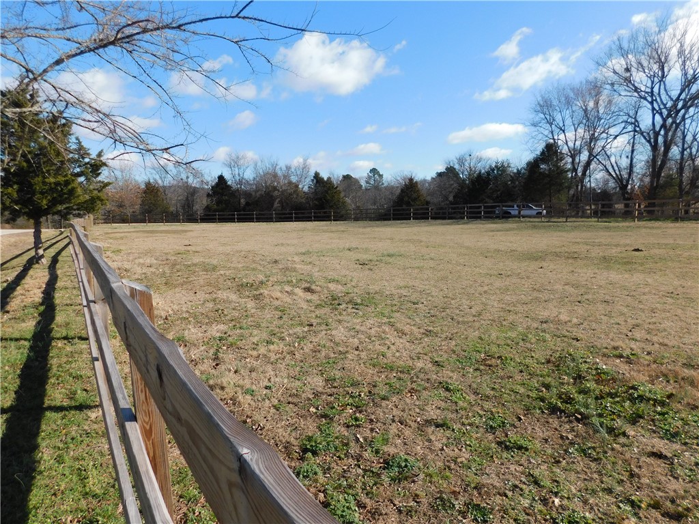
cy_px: 262
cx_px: 350
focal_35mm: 23
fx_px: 464
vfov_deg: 58.9
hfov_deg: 73.9
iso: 125
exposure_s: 1/400
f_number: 6
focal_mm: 4
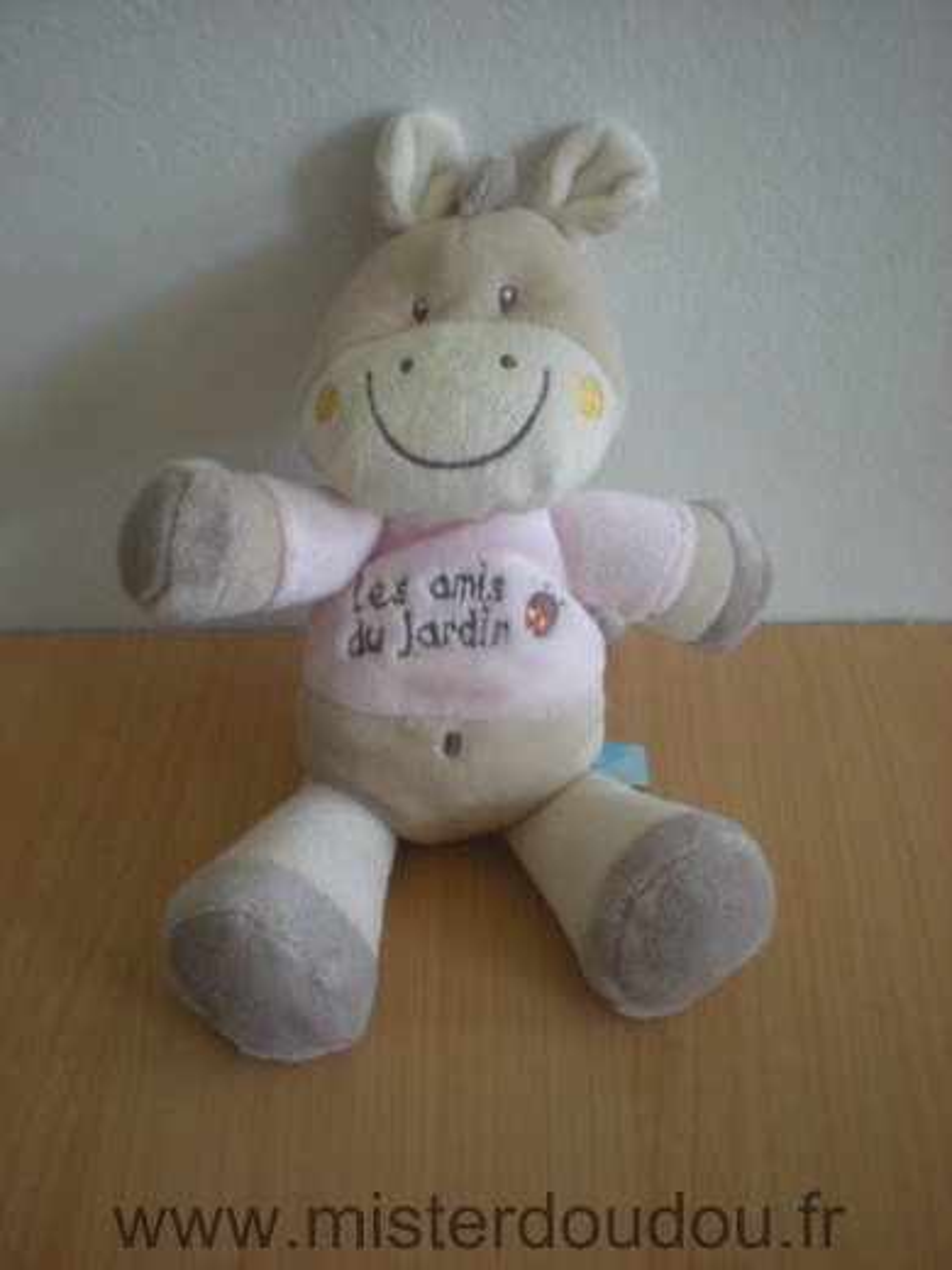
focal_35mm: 38
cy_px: 635
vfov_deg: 49.0
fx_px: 1393
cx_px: 476
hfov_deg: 37.7
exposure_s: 1/64.2
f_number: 3.1
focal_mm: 6.3
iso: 200
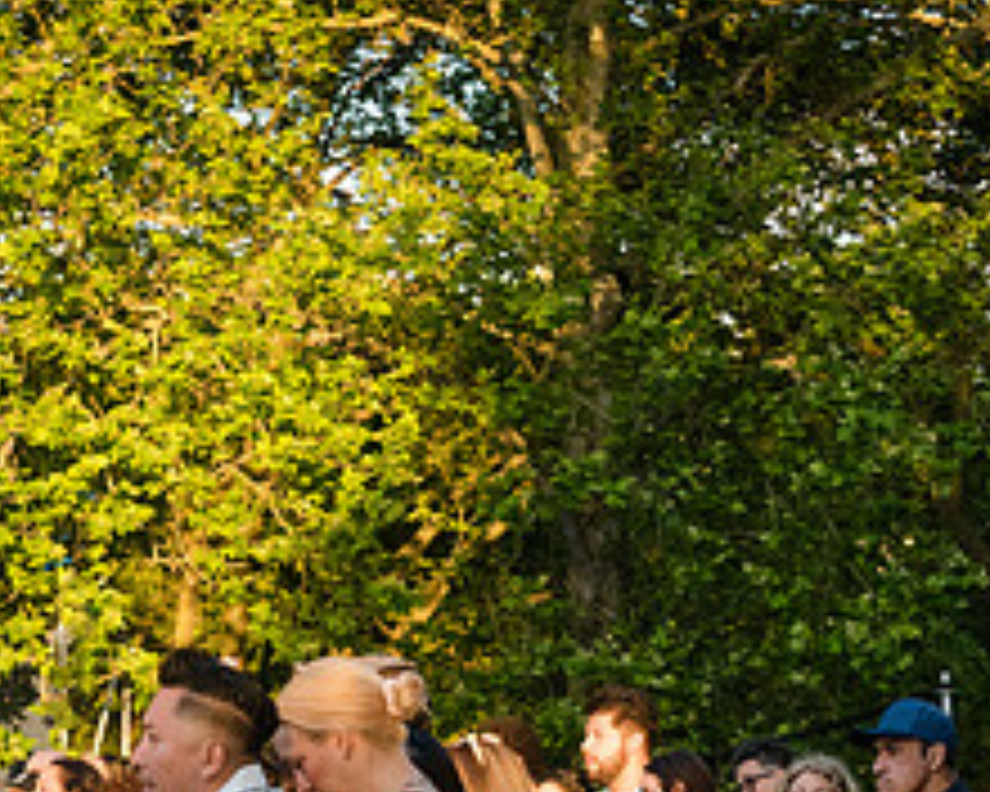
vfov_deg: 12.4
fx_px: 3575
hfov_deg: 15.7
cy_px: 866
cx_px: 648
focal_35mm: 122
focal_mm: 48
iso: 3200
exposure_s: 1/1250
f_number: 4.5
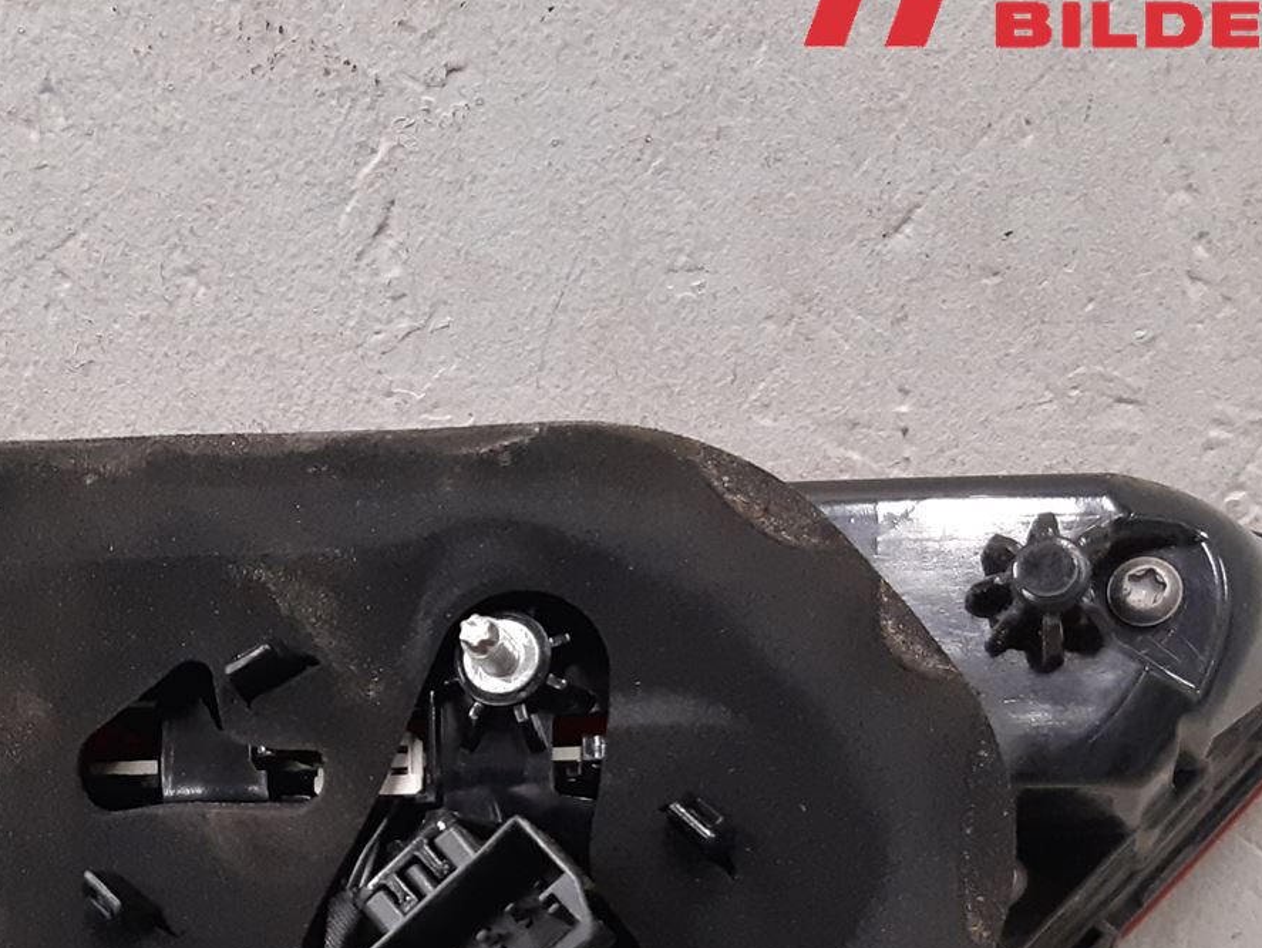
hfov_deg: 31.2
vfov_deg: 23.6
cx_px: 221
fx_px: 2188
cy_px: 900
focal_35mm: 60
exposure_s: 1/50
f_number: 1.7
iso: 320
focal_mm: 3.93
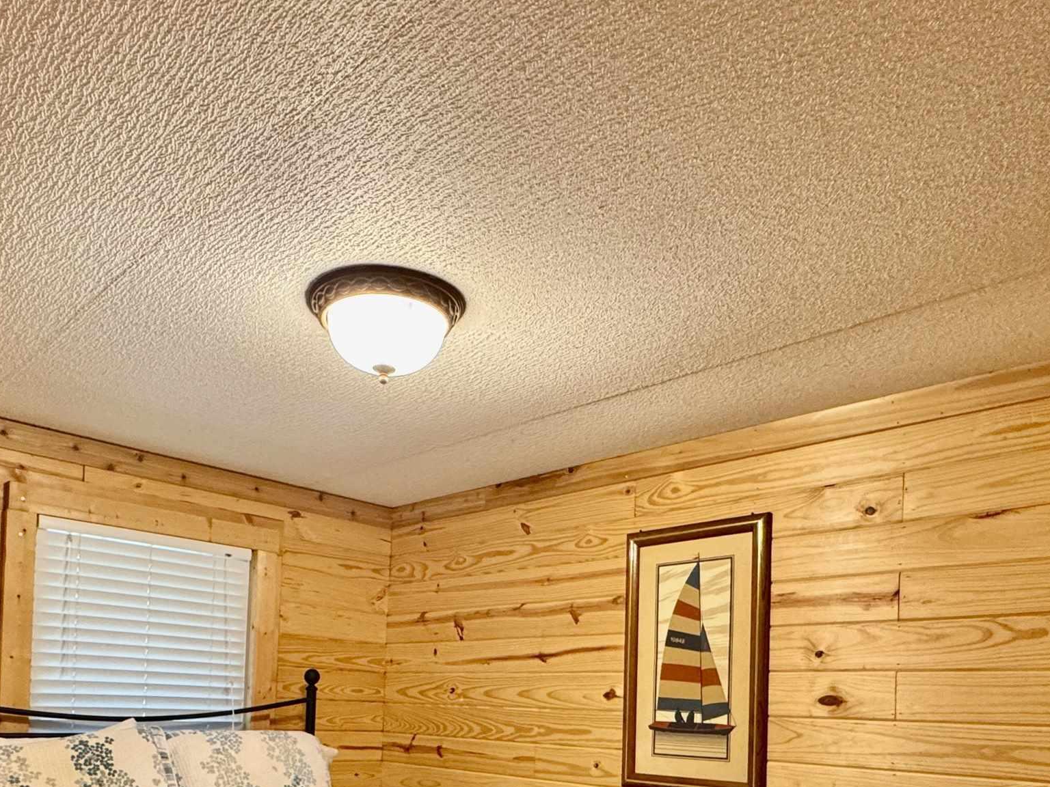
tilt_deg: +0.4
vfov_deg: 45.4
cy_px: 698
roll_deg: -2.0
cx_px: 442
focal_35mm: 28
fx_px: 849
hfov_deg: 63.1
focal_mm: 2.22
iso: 400
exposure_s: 1/60
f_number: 2.2
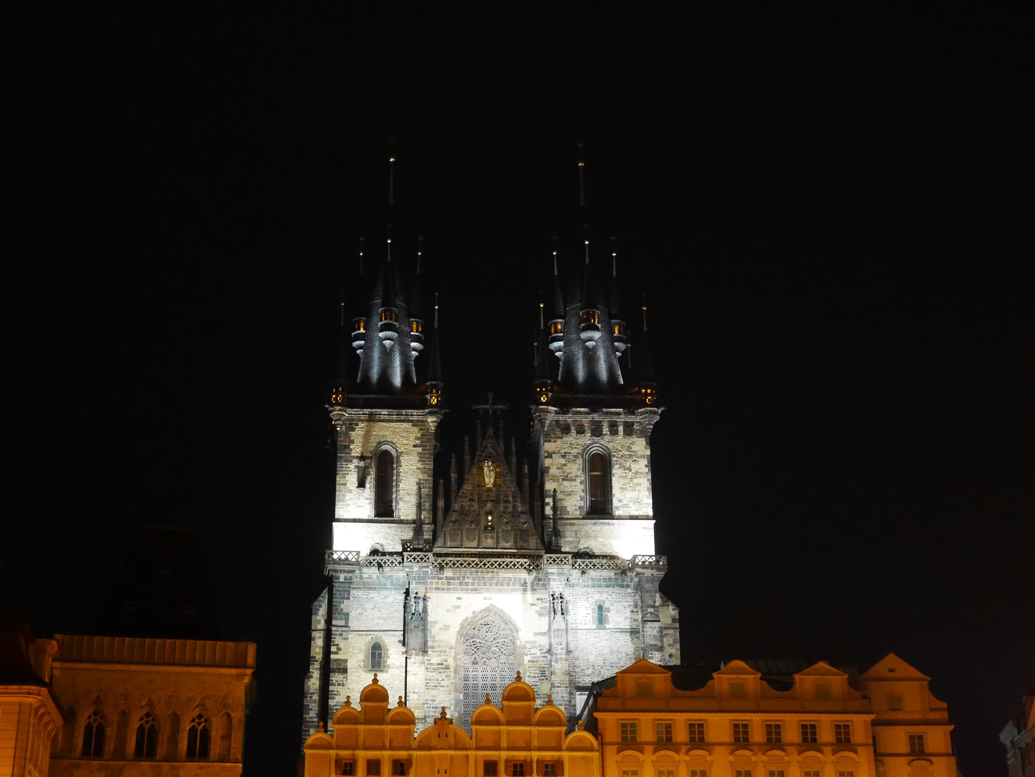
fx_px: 1436
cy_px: 477
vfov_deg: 30.2
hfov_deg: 39.6
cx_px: 532
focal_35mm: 48
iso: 3200
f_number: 4
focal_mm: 18
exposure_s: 1/30
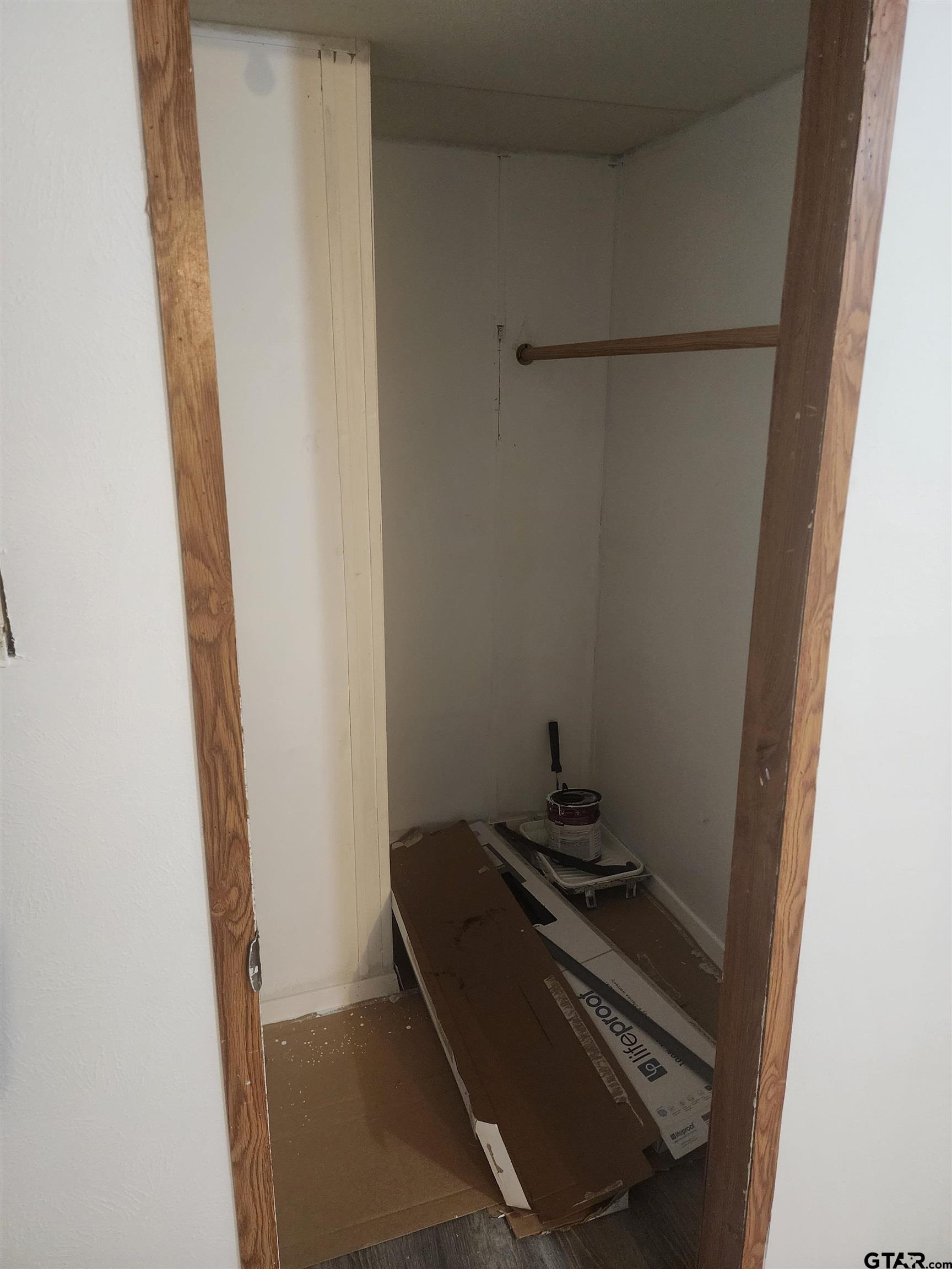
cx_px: 476
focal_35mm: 23
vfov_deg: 73.9
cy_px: 634
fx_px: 843
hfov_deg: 58.9
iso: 500
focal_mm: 6.4
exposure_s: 1/60
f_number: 1.8
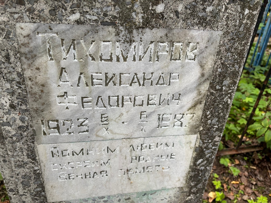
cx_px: 136
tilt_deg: -33.8
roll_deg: -1.3
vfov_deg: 53.1
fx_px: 204
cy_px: 102
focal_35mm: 26
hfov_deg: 67.3
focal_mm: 5.96
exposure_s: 1/63
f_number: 1.6
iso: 125
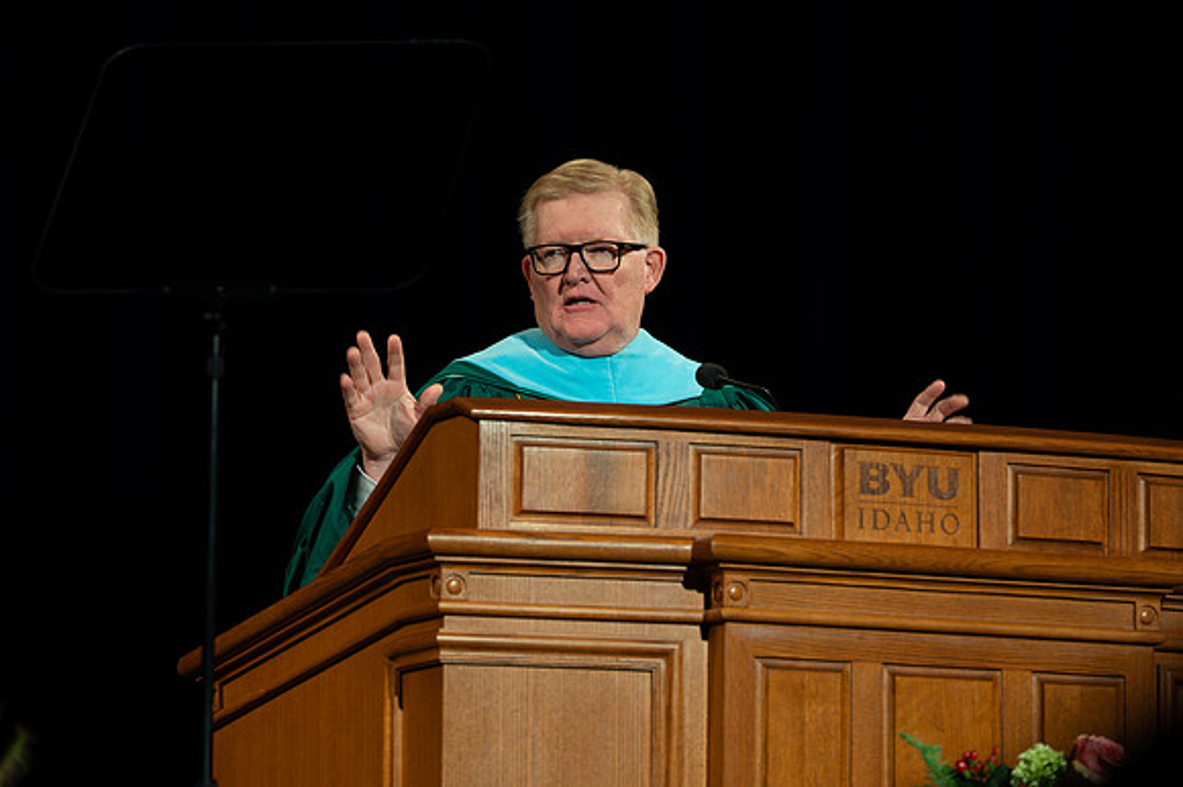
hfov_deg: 7.3
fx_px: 9335
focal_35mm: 284
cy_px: 231
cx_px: 591
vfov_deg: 4.8
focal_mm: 200
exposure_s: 1/200
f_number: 3.5
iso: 1250
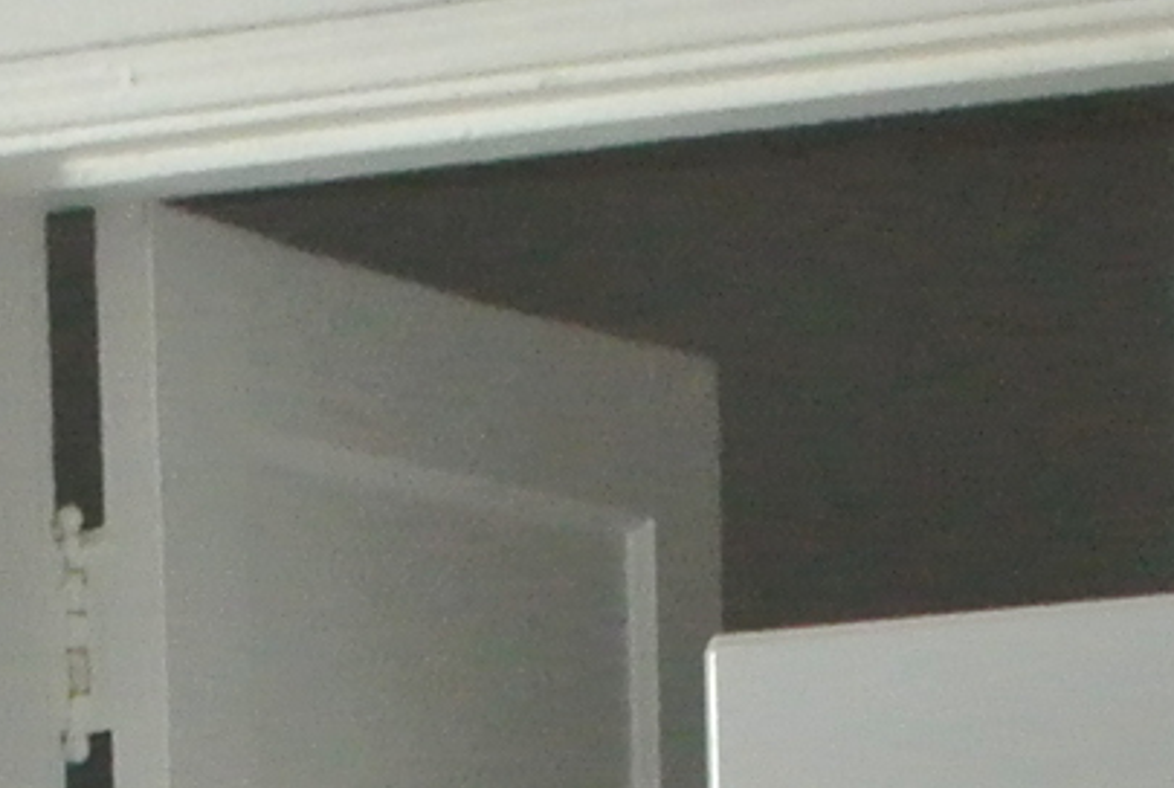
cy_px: 2770
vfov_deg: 6.3
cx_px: 255
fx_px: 6308
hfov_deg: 10.6
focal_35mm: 193
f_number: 2.8
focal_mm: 10
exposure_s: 1/60
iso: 1600
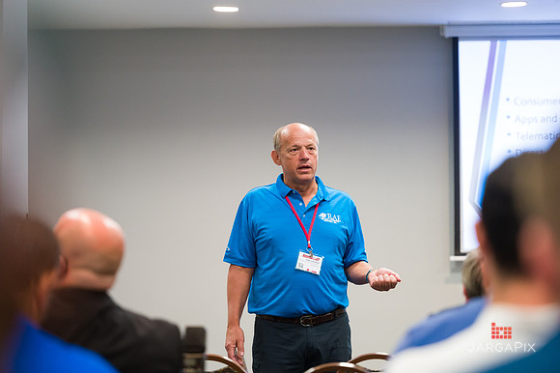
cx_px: 280
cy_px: 186
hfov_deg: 12.1
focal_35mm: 170
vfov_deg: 8.1
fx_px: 2643
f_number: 3.2
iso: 3200
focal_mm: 170
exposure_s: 1/125
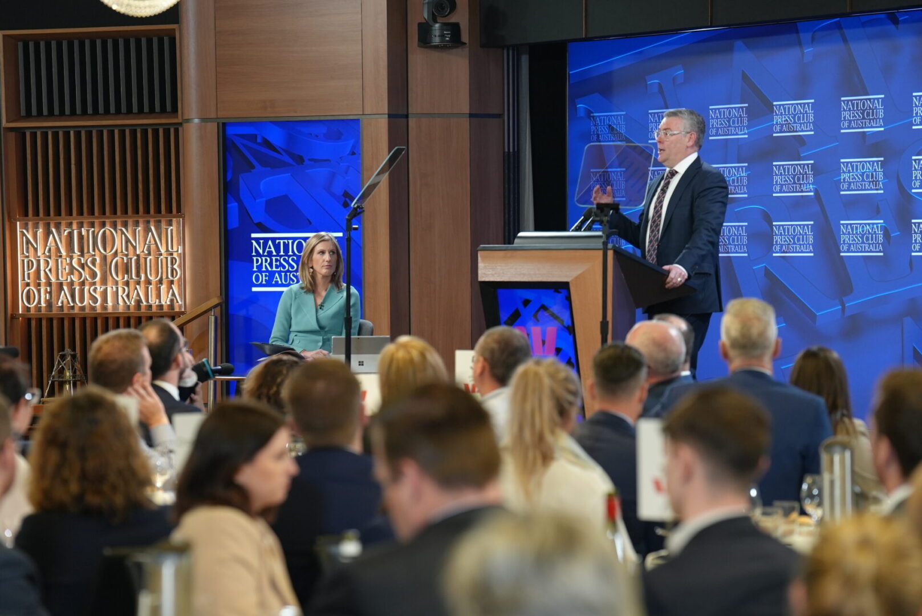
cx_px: 461
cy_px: 308
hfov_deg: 15.0
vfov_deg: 10.0
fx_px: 3510
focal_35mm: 137
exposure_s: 1/160
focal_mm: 137
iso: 2000
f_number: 4
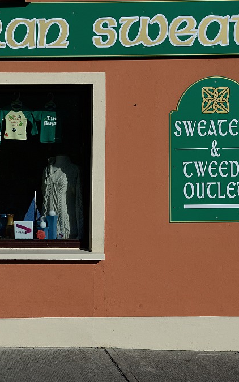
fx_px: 886
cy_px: 192
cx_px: -26
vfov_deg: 24.4
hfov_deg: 15.0
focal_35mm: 85
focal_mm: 55
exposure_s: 1/750
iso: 200
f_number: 6.7
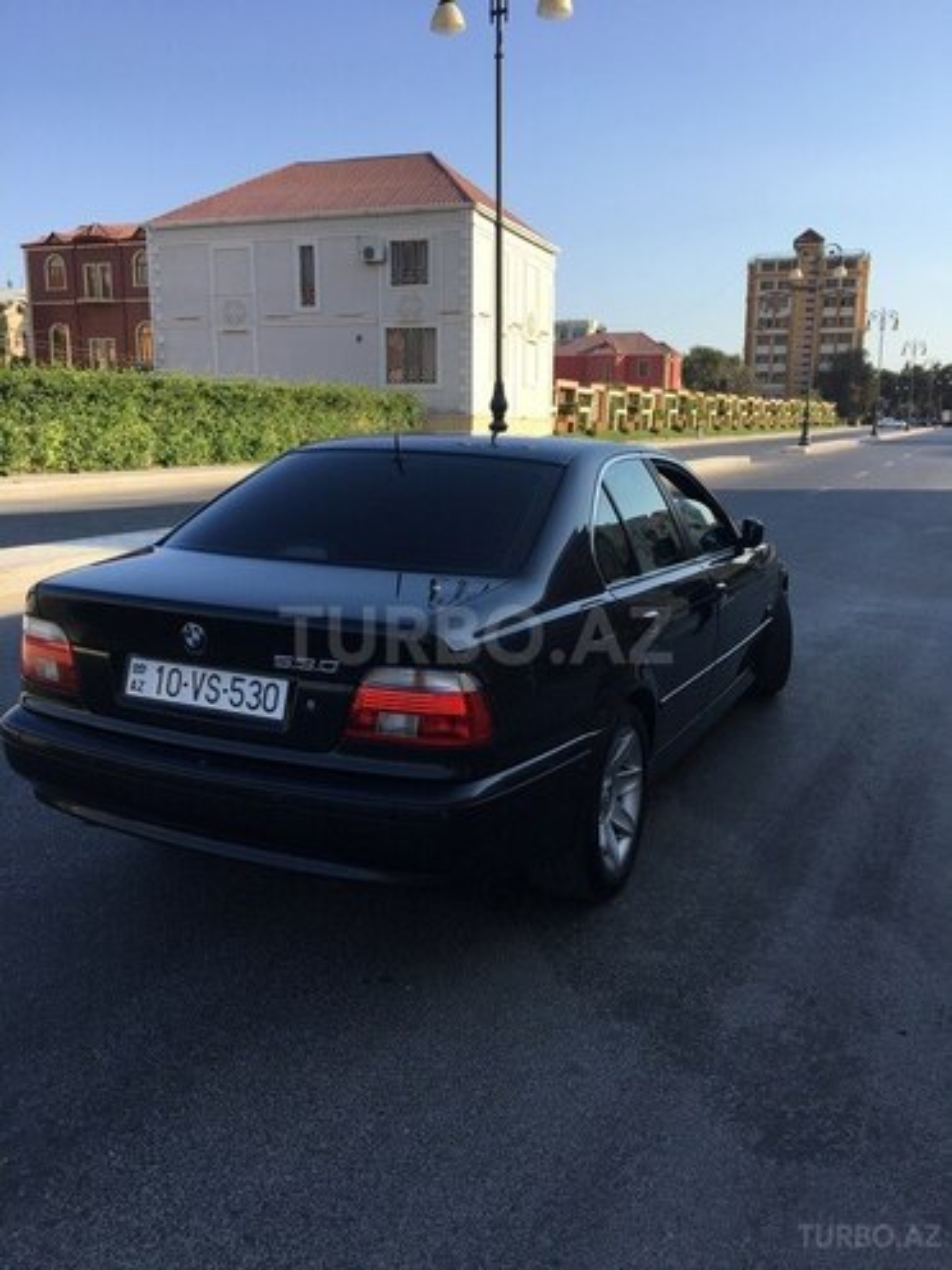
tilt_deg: -10.5
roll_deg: -0.6
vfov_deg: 61.7
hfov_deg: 48.2
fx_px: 1063
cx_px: 476
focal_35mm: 29
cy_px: 635
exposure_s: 1/836
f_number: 2.2
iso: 25
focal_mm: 4.15
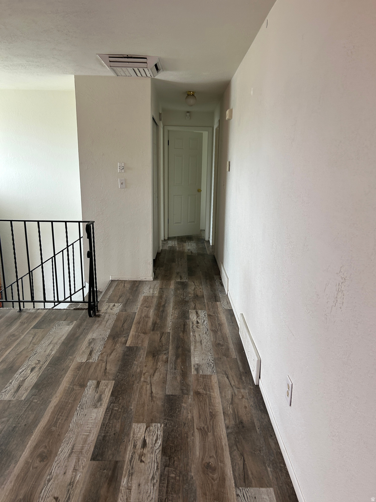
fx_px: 377
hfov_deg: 53.1
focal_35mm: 26
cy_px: 251
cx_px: 188
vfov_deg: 67.3
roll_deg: -2.3
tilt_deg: -14.8
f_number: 1.5
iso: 80
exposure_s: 1/121
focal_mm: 5.7
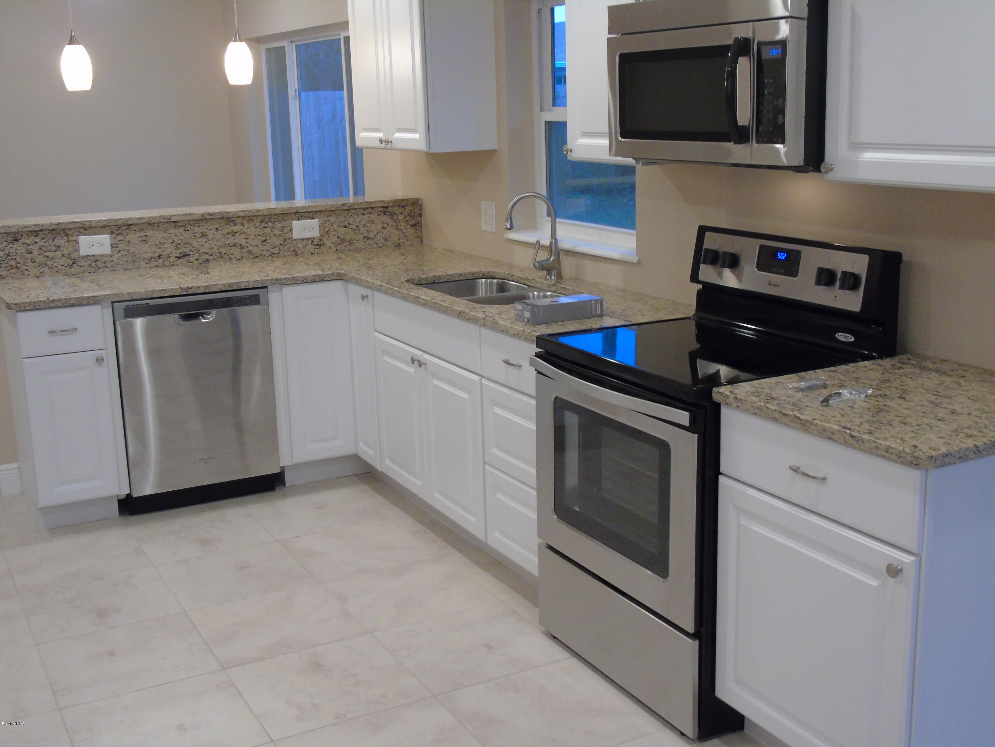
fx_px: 1150
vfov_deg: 36.0
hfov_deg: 46.8
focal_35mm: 40
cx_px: 498
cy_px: 374
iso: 400
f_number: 3.9
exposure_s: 1/25
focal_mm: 7.1
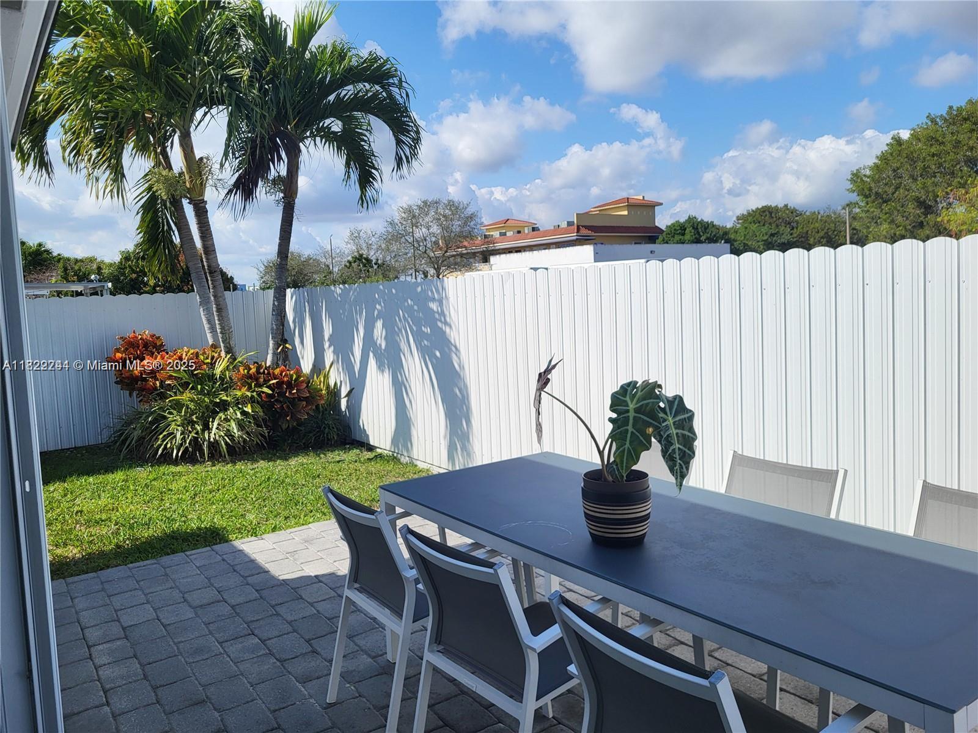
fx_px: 735
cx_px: 489
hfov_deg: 67.3
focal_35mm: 26
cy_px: 366
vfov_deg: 53.1
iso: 40
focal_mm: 5.4
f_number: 1.8
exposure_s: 1/3747
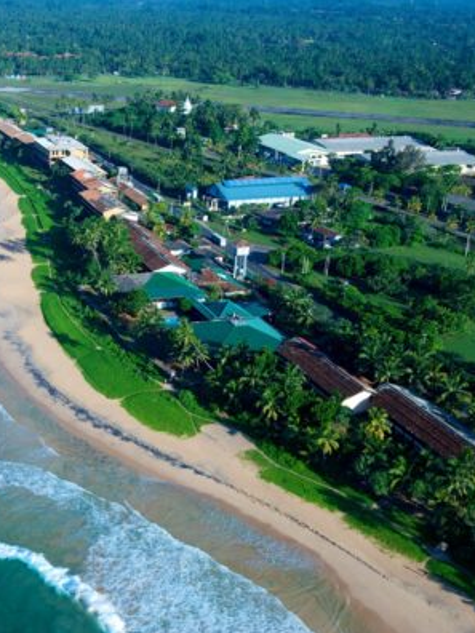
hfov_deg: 28.0
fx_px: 933
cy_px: 318
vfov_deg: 37.5
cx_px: 102
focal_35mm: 51
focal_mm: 35
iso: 200
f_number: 16
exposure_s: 1/60
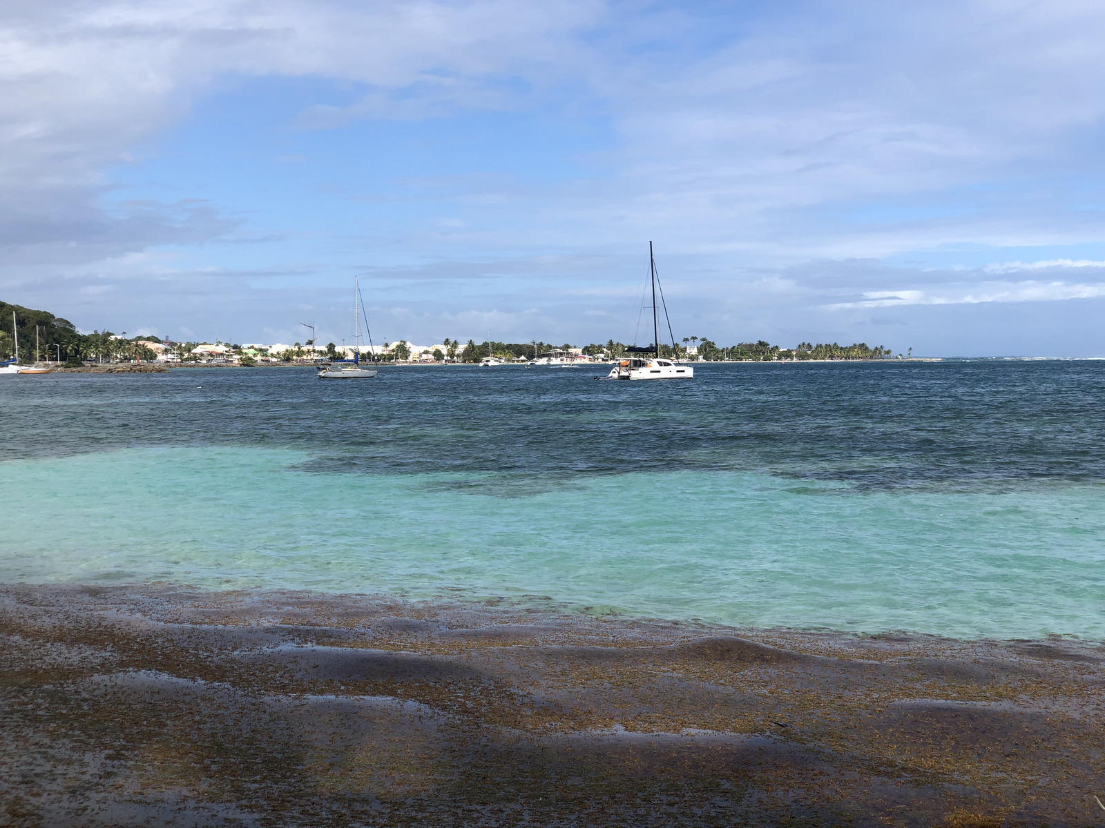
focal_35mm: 52
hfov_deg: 36.8
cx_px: 552
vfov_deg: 28.0
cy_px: 414
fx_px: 1660
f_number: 2.4
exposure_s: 1/1779
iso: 16
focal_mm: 6
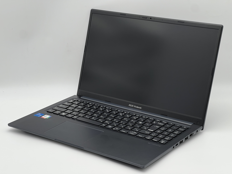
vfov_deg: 18.9
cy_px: 87
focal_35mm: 78
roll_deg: +1.2
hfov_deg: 25.0
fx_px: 523
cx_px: 116
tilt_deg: -17.7
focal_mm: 9
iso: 32
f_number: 2.8
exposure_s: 1/100
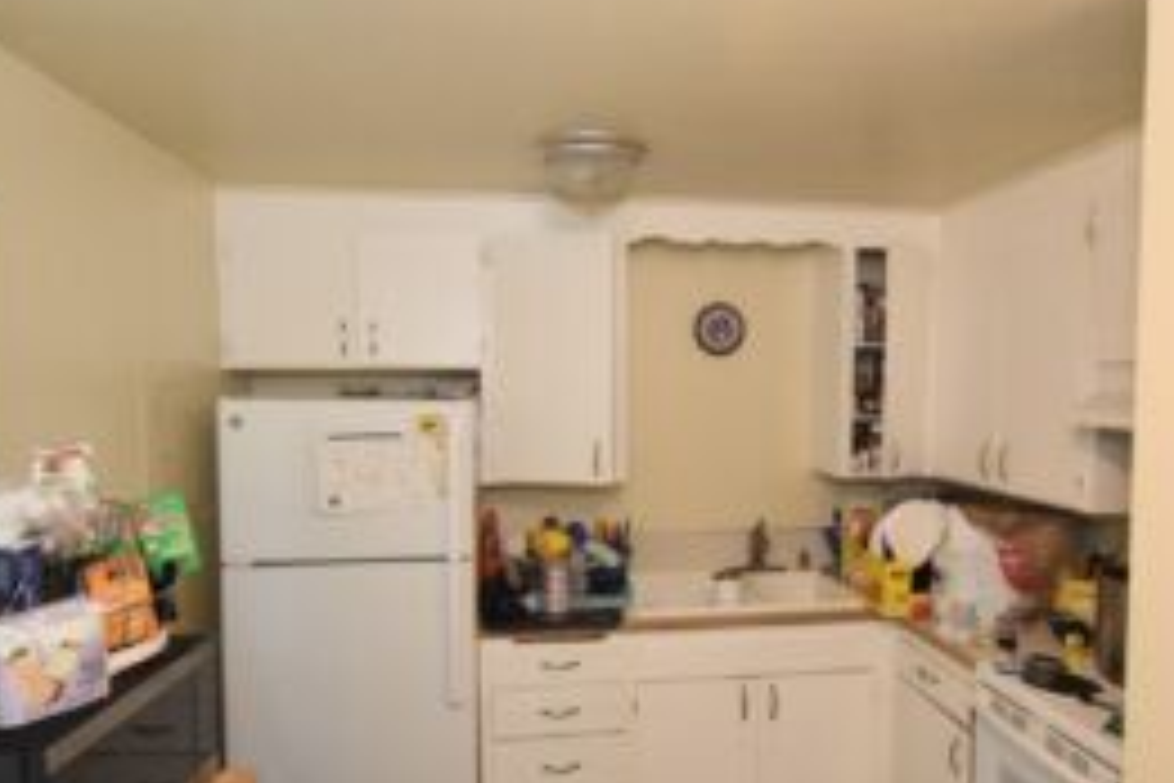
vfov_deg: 55.1
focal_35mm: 23
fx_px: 750
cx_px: 652
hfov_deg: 75.8
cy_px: 385
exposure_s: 1/60
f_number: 4
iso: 1600
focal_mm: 10
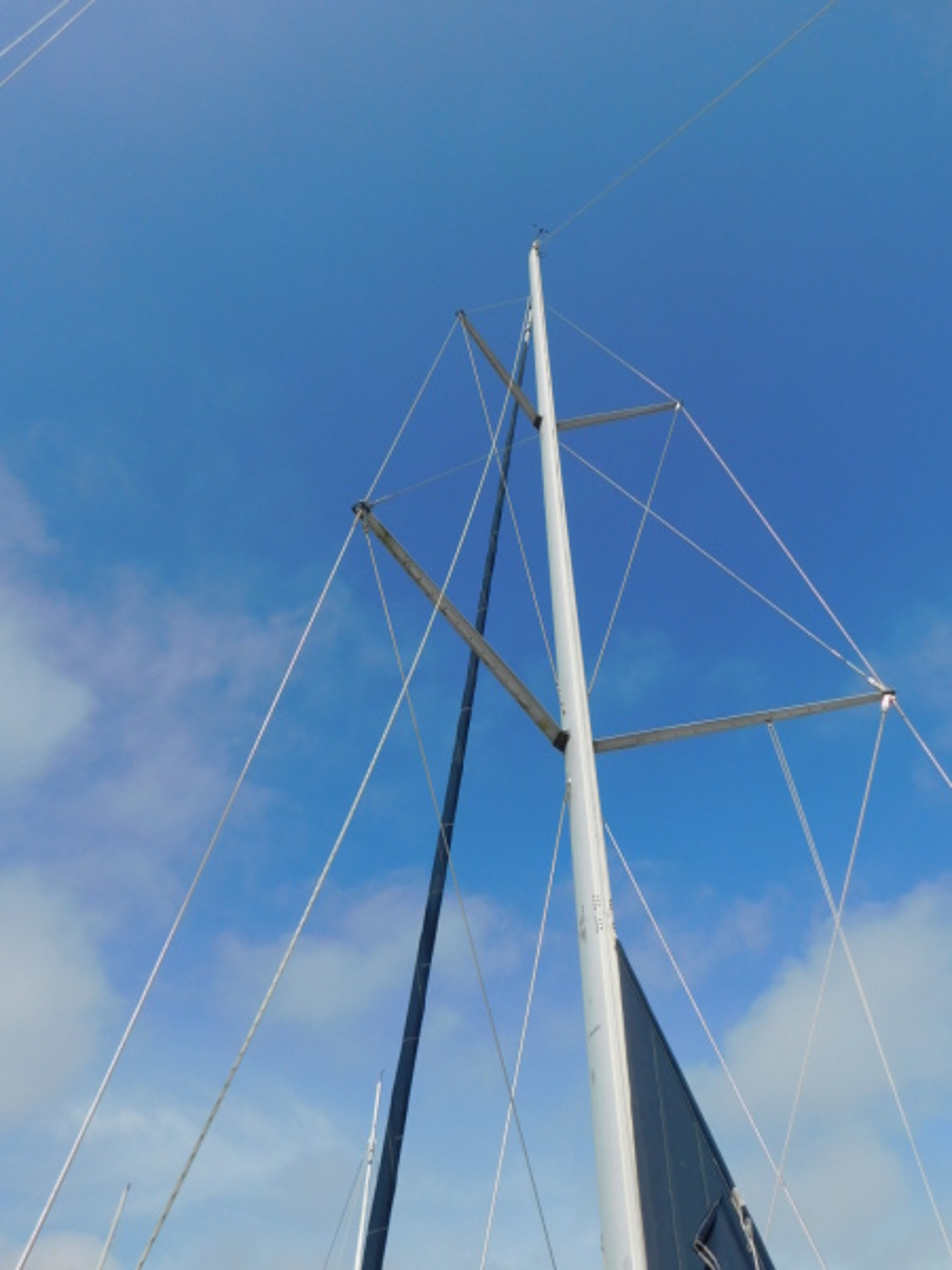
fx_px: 843
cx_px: 476
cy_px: 635
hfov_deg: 58.9
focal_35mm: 23
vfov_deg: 73.9
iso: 125
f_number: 6
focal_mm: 4
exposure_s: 1/800
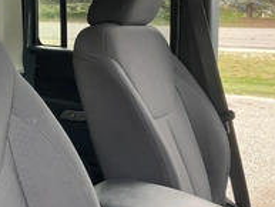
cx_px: 85
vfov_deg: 24.3
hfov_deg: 31.8
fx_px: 477
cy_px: 71
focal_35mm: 60
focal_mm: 3
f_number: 1.8
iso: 40
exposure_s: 1/122
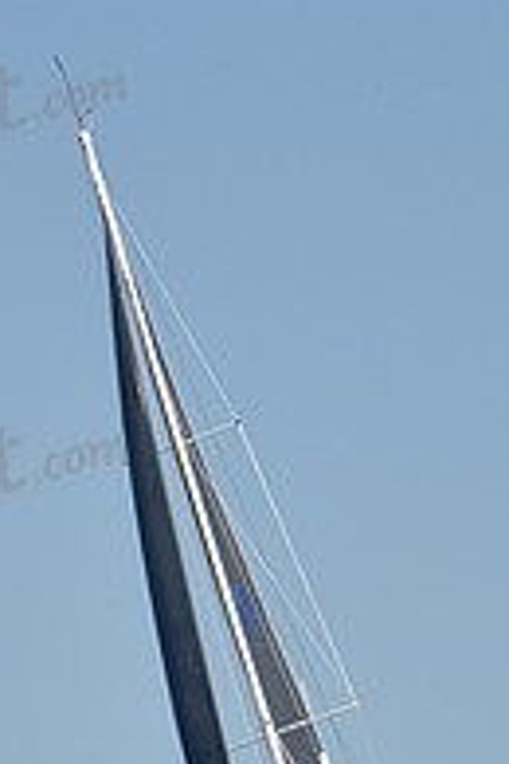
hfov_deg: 2.3
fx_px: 12597
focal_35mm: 594
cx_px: 331
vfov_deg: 3.5
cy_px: 654
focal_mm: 200
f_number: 5
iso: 250
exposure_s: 1/1250
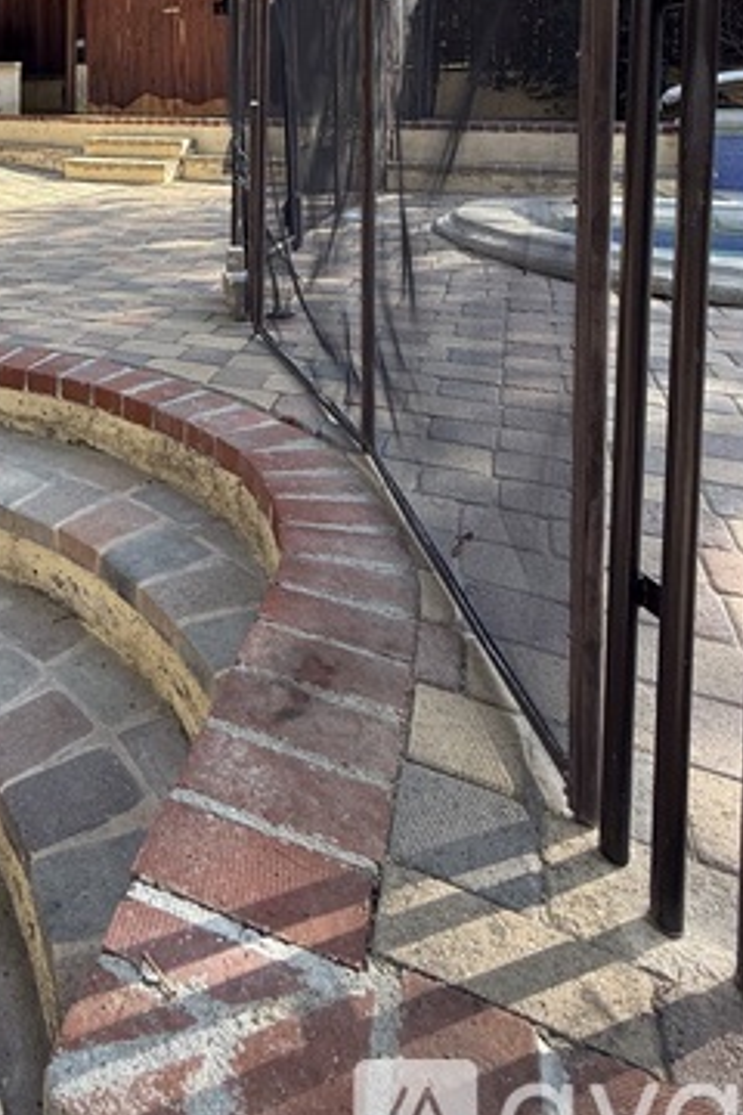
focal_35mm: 27
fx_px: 836
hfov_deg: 43.9
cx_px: 80
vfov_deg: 59.3
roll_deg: -0.8
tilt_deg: -2.4
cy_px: 150
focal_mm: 2.22
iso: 64
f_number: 2.2
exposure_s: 1/468
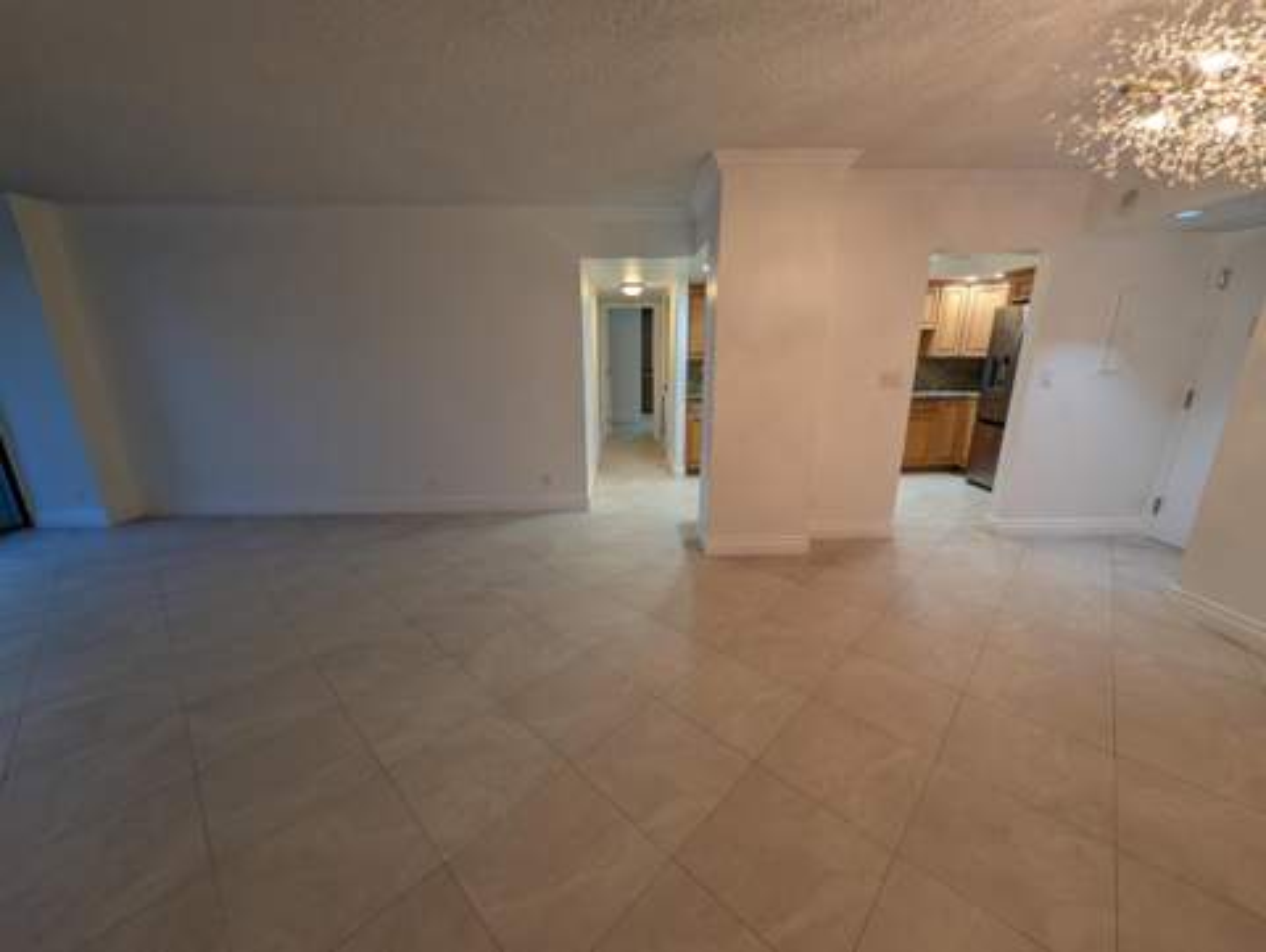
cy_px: 476
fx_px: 439
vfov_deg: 94.6
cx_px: 633
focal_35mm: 12
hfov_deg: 110.5
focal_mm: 2.23
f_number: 1.95
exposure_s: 1/40
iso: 47
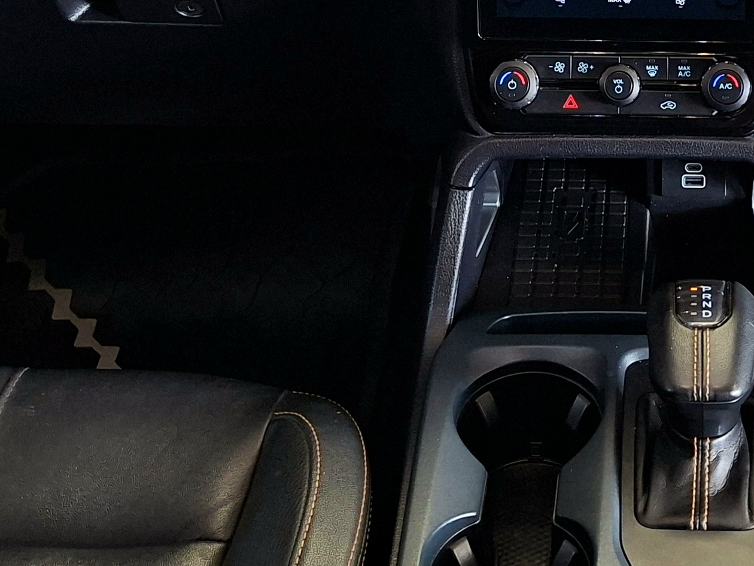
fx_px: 1590
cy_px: -201
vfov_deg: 18.5
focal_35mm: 73
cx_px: 655
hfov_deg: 26.0
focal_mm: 5.54
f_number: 1.8
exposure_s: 1/50
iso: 320
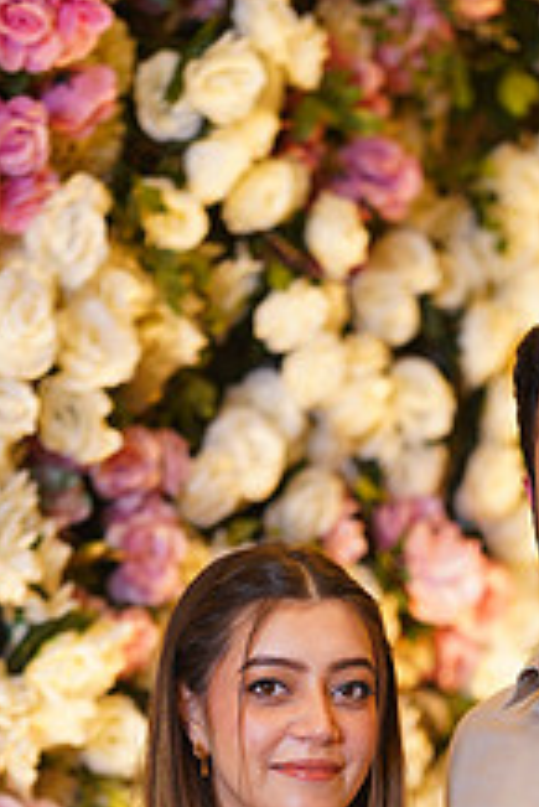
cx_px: 493
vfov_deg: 9.0
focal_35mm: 227
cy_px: 971
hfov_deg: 6.1
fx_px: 5090
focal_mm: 85
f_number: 1.8
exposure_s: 1/200
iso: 200
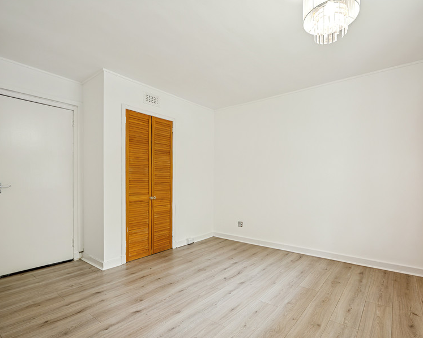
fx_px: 225
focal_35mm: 18
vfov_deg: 73.7
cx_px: 229
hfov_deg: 86.2
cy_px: 185
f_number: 4.5
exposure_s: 1/60
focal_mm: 14
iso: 800
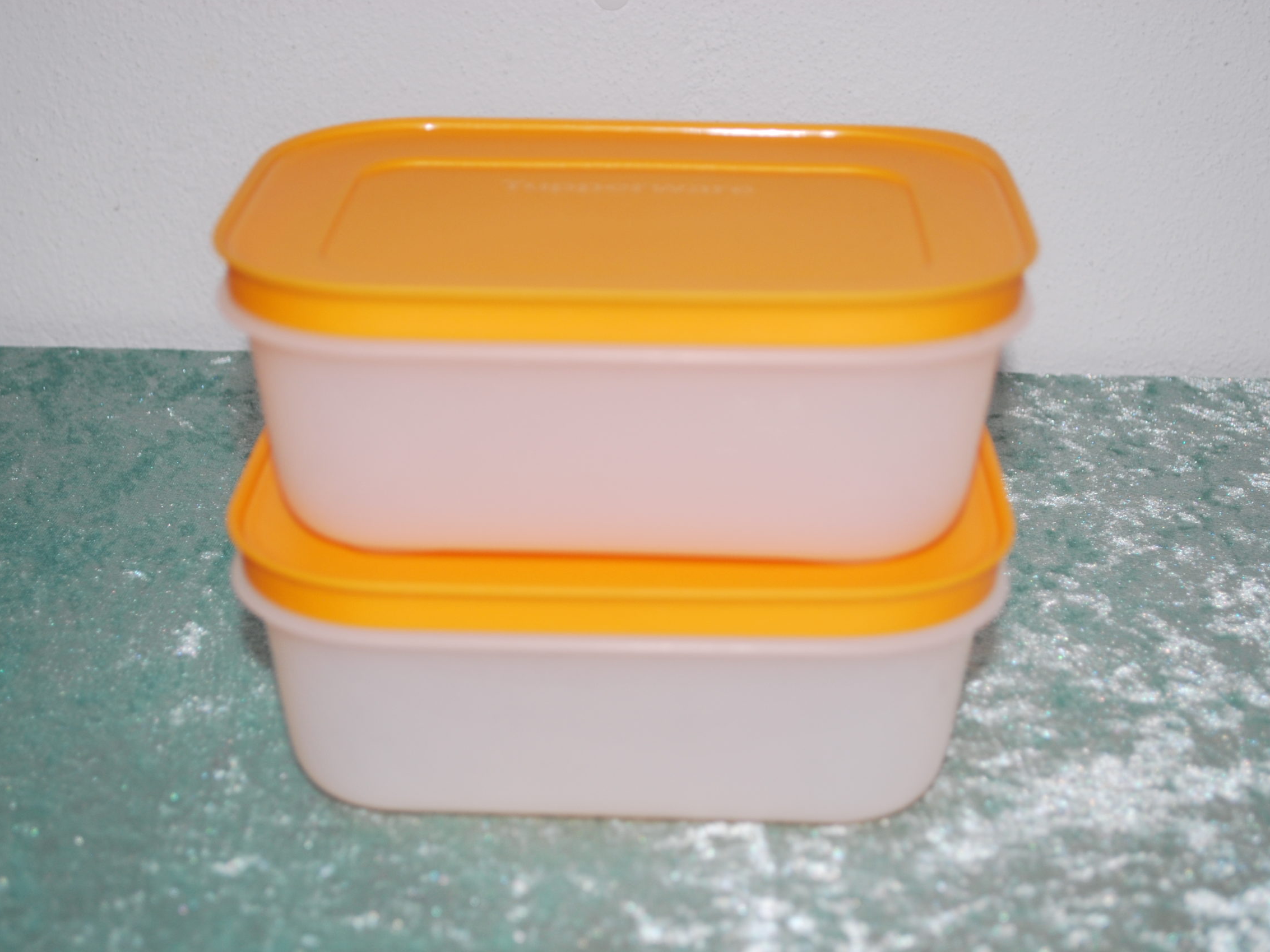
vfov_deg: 23.6
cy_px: 477
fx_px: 2274
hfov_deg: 31.2
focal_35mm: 62
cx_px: 608
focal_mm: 38
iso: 200
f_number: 5.3
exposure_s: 1/60
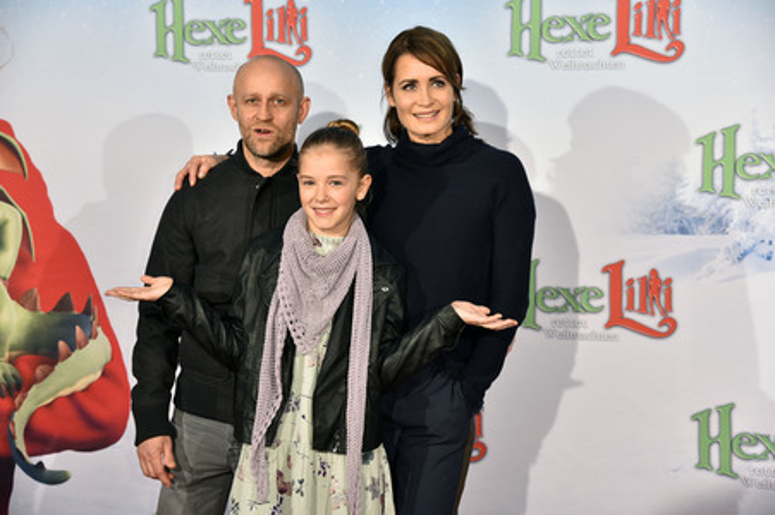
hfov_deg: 28.9
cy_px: 258
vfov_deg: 19.4
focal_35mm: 70
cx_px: 388
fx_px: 1506
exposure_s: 1/160
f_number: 5.6
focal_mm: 70
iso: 640
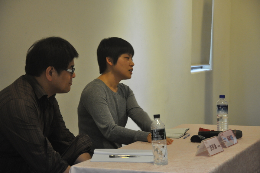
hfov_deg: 18.2
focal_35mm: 112
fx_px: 812
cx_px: 130
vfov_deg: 12.1
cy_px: 86
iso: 1600
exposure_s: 1/20
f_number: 5.3
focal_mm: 75
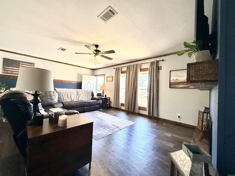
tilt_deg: +0.7
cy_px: 88
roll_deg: -2.9
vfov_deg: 85.7
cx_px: 118
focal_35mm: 14
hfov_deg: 102.1
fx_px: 95
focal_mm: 2.22
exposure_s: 1/120
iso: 320
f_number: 2.2
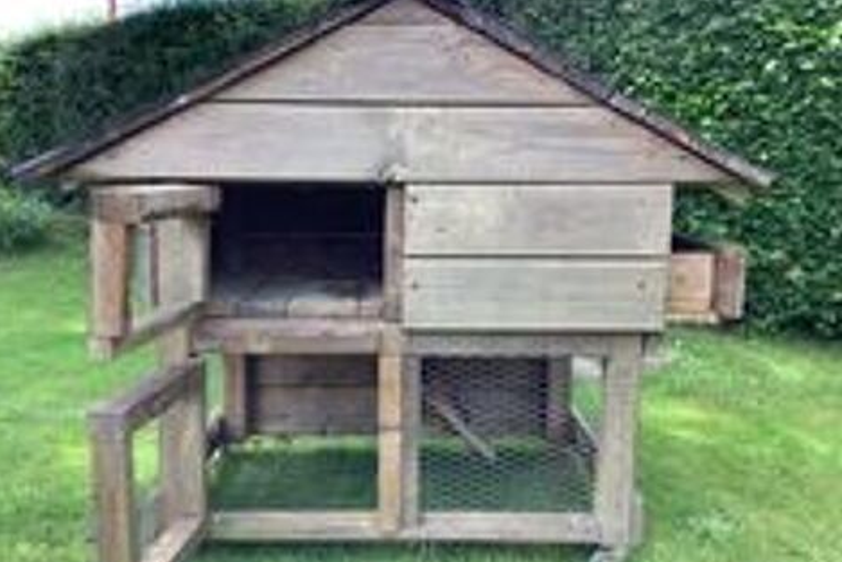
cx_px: 413
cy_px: 280
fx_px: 772
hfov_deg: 57.2
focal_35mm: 33
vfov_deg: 40.0
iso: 40
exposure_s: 1/120
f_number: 2.4
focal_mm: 3.3
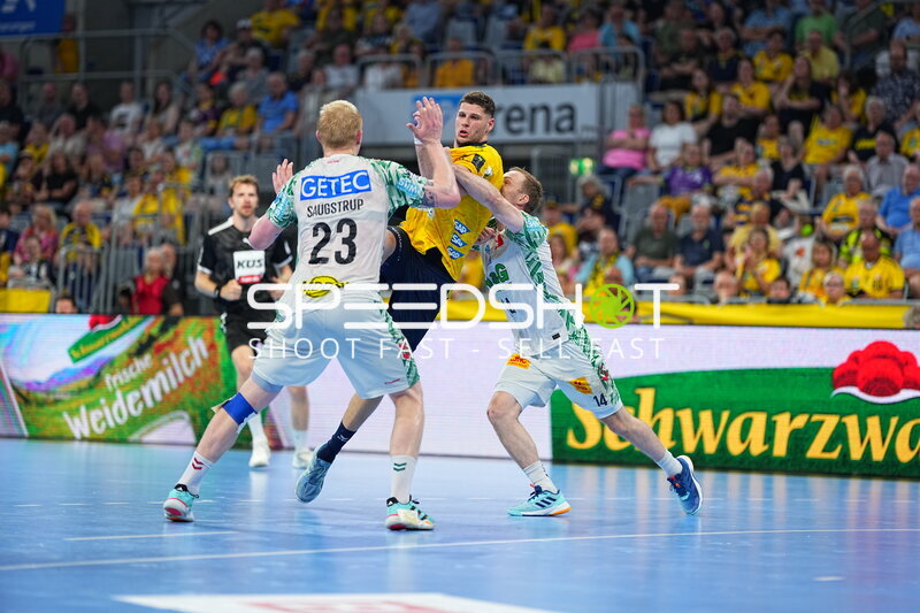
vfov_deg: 10.2
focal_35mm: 135
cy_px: 306
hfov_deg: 15.2
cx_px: 460
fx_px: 3449
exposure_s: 1/1600
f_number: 1.8
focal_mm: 135
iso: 1000
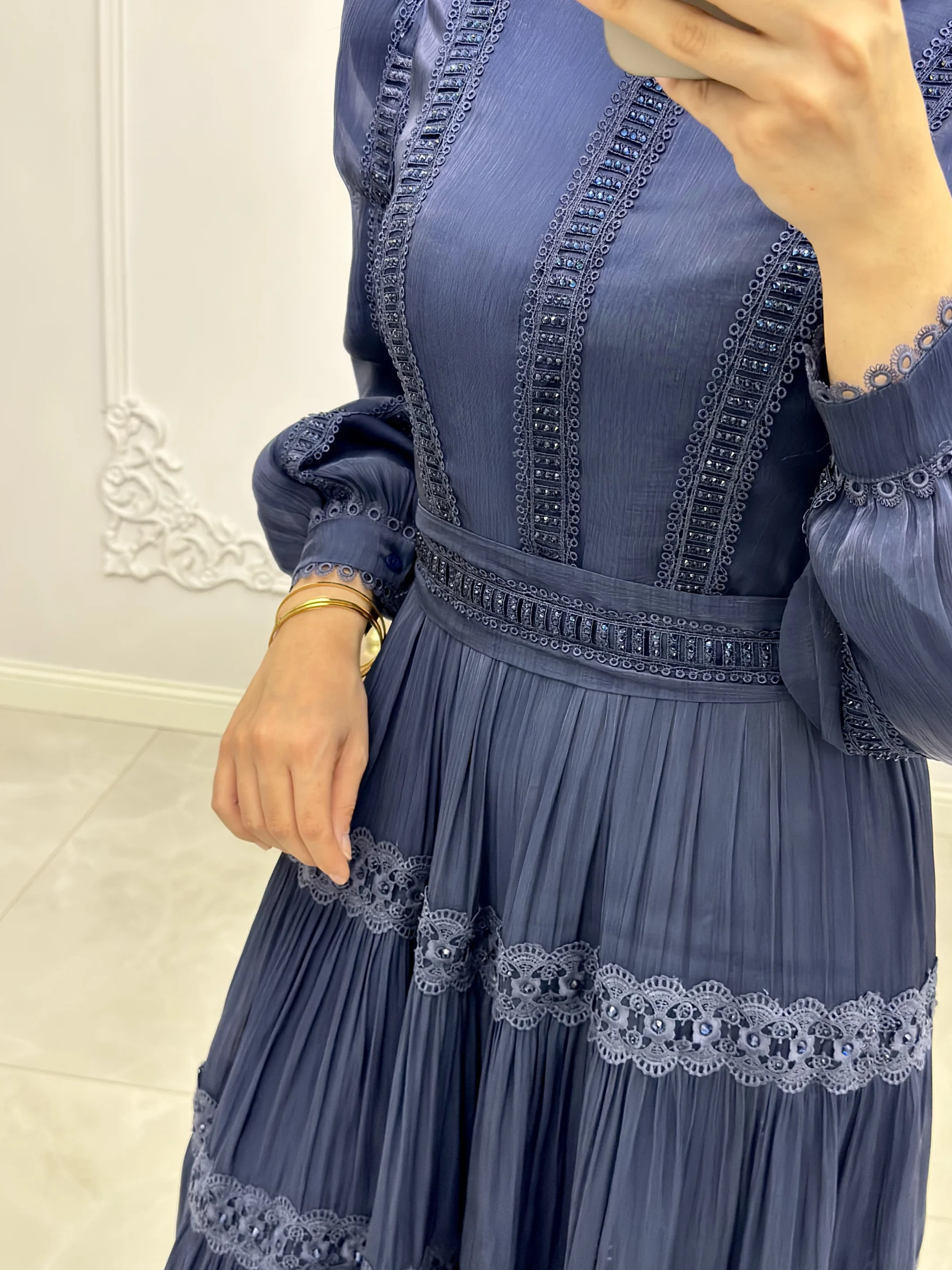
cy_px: 623
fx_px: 1467
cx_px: 496
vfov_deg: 46.8
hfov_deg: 36.0
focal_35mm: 40
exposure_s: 1/33
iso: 640
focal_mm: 6.76
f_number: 1.78
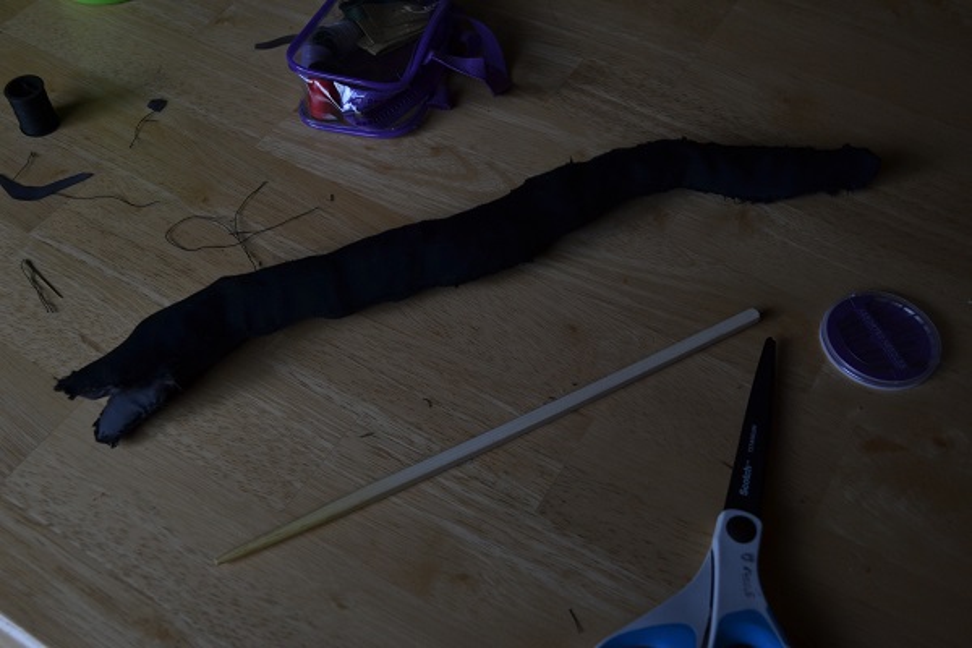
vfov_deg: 36.9
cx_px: 486
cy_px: 324
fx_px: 972
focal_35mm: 36
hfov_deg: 53.1
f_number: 5.6
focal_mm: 24
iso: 400
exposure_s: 1/125
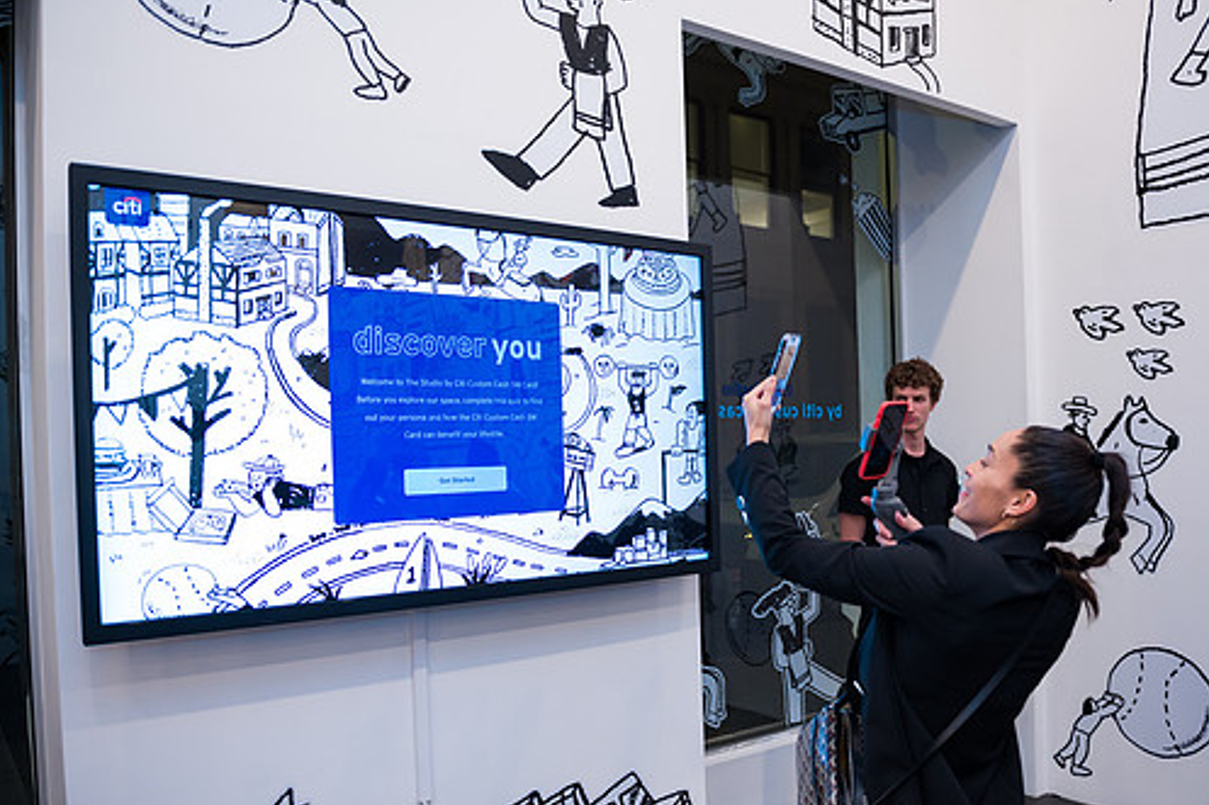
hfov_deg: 65.3
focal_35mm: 28
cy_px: 460
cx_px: 679
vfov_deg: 46.2
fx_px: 940
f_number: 3.2
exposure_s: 1/200
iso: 1600
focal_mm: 24
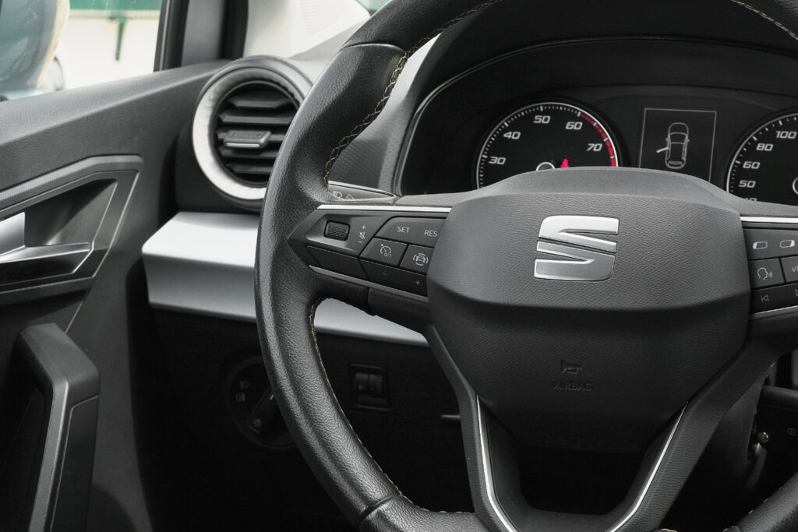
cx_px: 399
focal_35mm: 68
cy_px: 266
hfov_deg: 29.7
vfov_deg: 20.0
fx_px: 1507
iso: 1600
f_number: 9
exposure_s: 1/320
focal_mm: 45
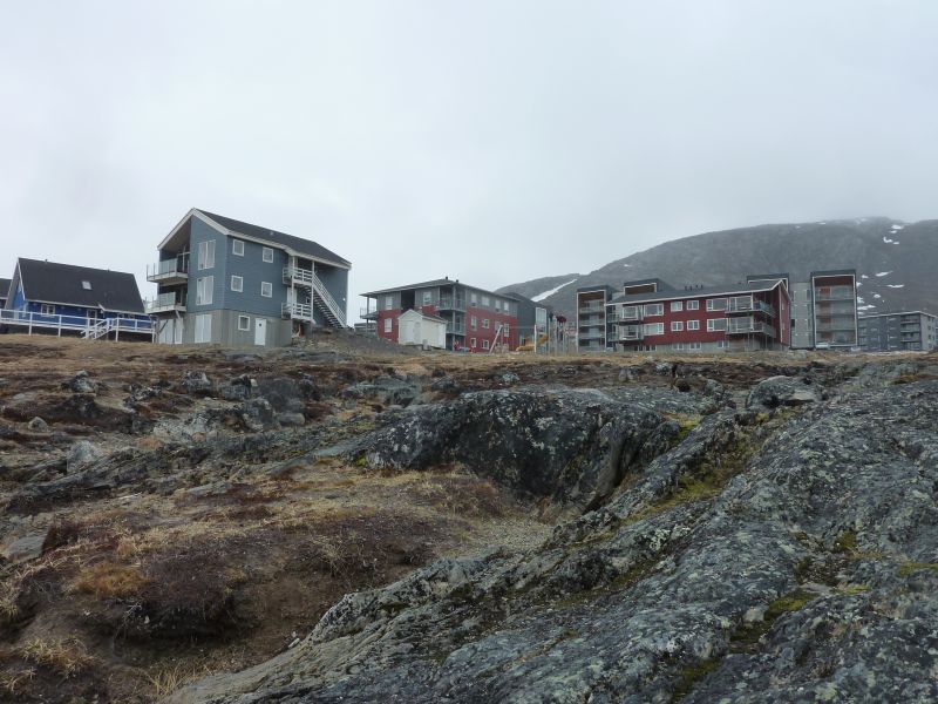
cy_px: 352
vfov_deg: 54.9
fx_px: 677
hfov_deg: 69.4
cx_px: 469
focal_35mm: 25
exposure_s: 1/400
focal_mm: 4.1
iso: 125
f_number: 4.5
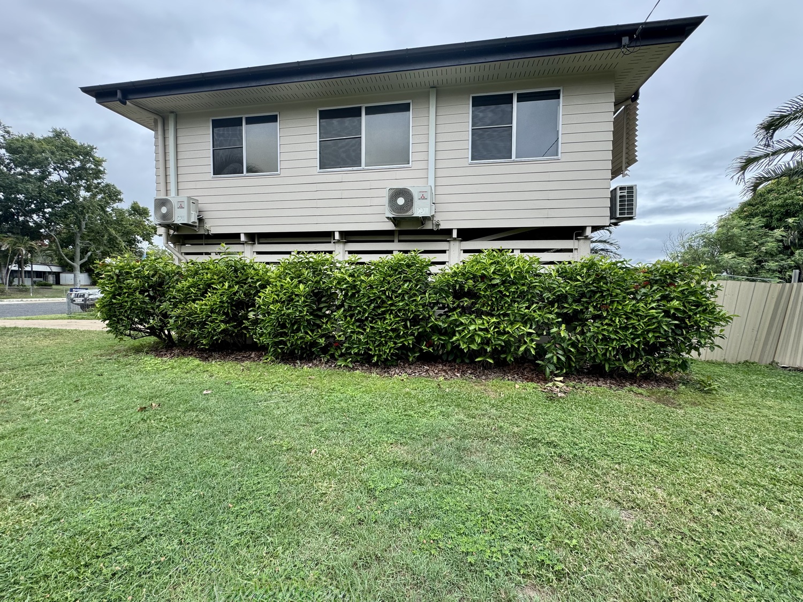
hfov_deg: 102.1
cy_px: 301
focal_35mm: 14
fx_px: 325
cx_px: 402
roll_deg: -0.5
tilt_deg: -3.7
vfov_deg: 85.7
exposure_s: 1/451
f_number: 2.2
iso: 40
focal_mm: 2.22
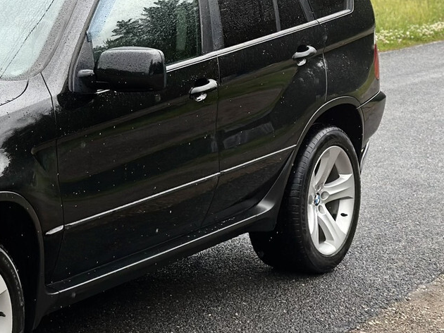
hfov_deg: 15.8
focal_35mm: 122
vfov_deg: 12.1
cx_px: -30
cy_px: 102
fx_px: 1564
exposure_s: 1/1517
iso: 80
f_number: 1.78
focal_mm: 6.86
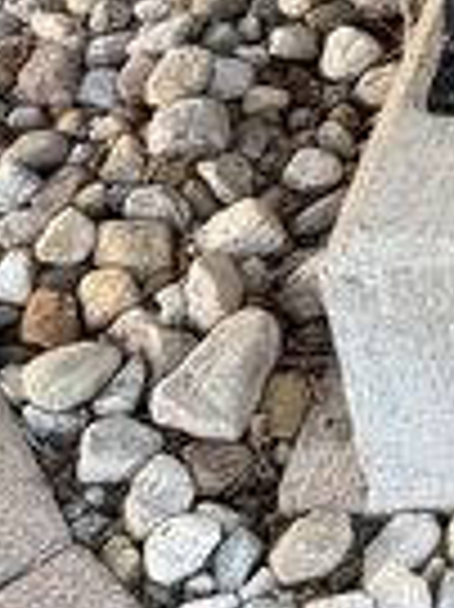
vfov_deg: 12.5
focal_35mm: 142
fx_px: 2487
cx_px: 1196
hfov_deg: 9.1
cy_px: -540
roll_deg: -0.3
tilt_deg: -26.9
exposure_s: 1/121
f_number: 1.78
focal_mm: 6.76
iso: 125
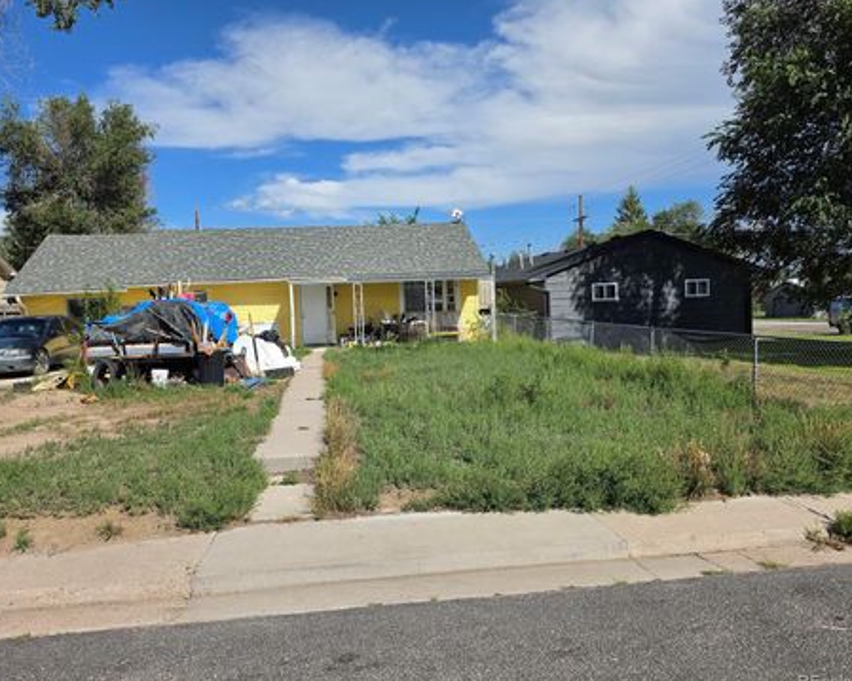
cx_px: 419
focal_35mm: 25
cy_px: 339
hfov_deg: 68.1
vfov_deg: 56.8
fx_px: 630
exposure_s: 1/7939
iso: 50
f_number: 1.4
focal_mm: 6.5
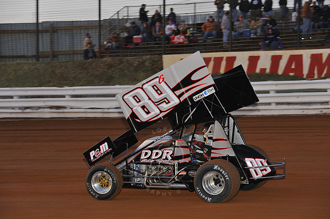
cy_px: 110
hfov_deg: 18.3
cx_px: 165
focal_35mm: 112
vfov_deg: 12.2
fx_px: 1026
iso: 640
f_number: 6.3
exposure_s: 1/250
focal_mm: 112
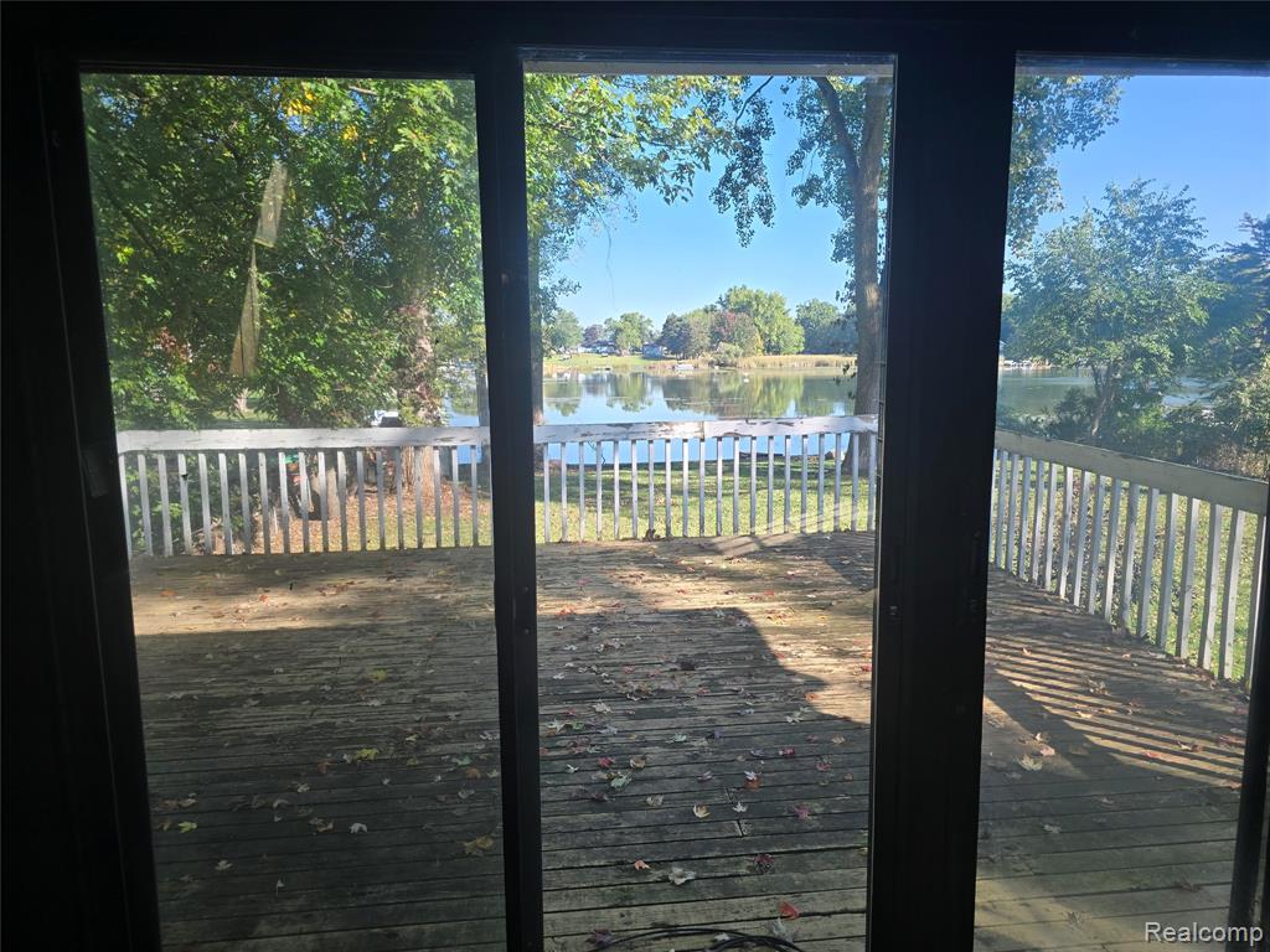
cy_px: 476
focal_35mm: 23
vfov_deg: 58.9
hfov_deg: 73.9
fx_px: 844
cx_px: 635
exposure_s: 1/248
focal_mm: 6.3
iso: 12
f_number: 1.7
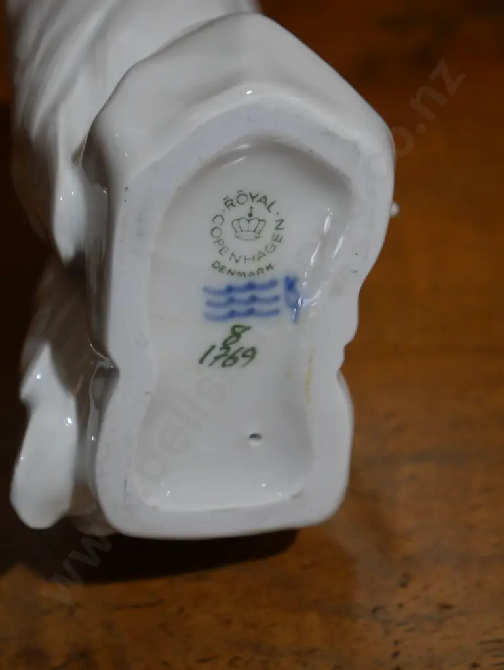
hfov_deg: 17.6
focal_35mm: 84
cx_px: 252
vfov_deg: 23.3
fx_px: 1629
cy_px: 335
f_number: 5.6
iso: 500
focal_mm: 42
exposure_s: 1/100
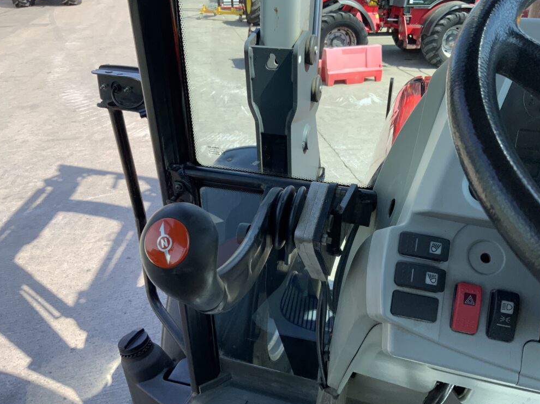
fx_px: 468
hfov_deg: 60.0
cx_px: 275
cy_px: 203
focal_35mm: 30
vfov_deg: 46.8
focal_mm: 3
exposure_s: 1/674
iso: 16
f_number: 1.8
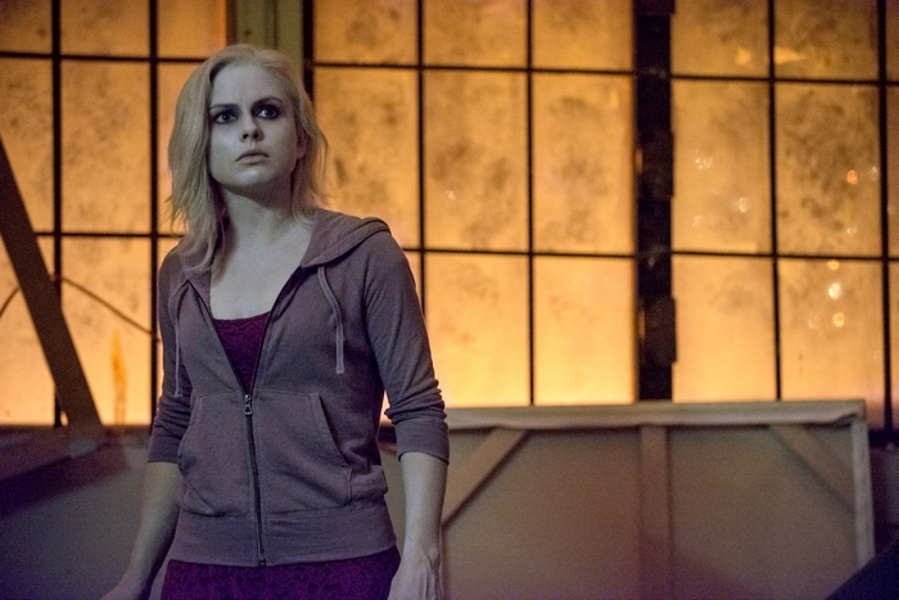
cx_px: 450
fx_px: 2747
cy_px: 300
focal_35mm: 110
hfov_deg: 18.6
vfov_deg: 12.5
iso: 6400
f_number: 3.2
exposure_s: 1/200
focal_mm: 110
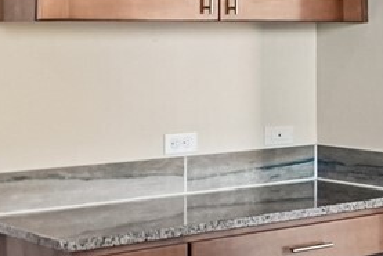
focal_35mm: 98
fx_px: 1043
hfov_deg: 17.3
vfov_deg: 13.9
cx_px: 670
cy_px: 53
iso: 1600
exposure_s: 1/15
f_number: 8
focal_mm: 16
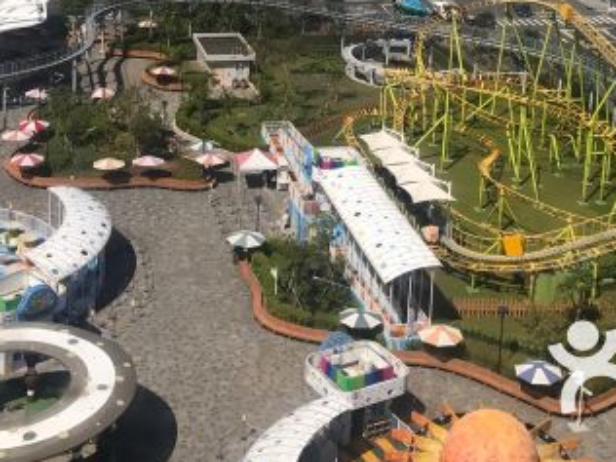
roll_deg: -3.1
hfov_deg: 31.1
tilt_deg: -7.9
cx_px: 355
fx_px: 1103
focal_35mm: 62
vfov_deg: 22.4
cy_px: -44
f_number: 1.8
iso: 20
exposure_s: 1/1916
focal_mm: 3.99
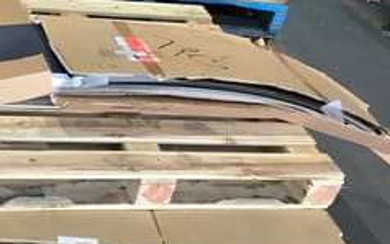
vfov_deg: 18.9
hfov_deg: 28.3
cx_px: 16
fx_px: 734
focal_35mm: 69
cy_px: 97
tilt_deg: -30.7
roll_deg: -10.7
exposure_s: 1/50
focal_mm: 3.3
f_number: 2.4
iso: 200
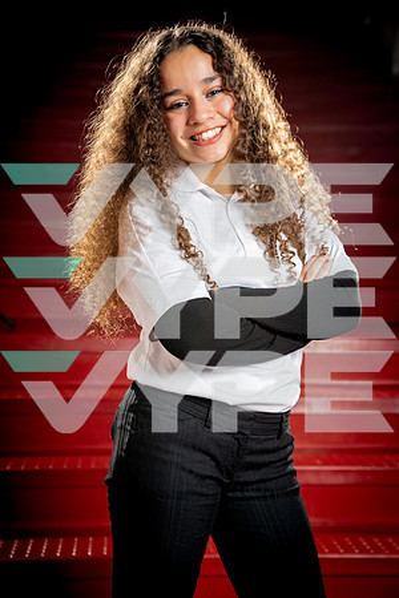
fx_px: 1164
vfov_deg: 28.8
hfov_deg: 19.5
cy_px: 299
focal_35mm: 70
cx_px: 200
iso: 250
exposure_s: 1/250
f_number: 4.5
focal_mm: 70
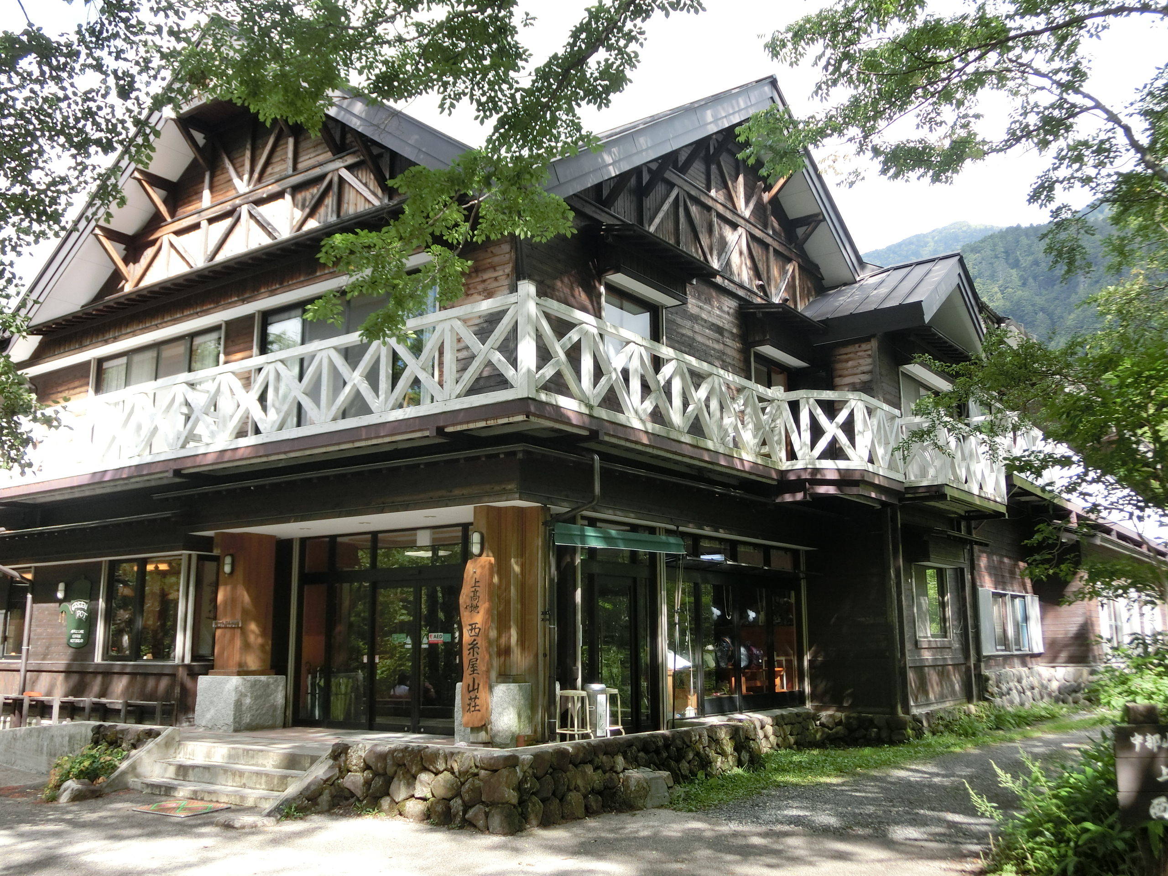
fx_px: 1113
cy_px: 438
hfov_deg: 55.4
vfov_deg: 42.9
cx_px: 584
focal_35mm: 33
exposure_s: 1/160
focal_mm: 5.93
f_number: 3.7
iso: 80
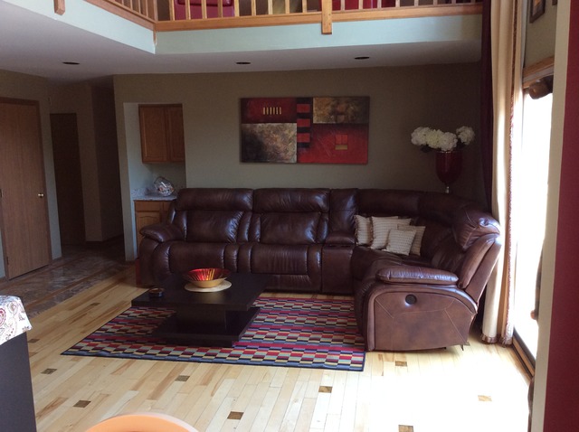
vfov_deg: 44.1
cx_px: 290
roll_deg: +1.3
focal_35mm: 32
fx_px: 534
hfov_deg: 56.9
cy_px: 216
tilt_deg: -9.5
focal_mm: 3.3
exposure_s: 1/24
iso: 80
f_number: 2.4
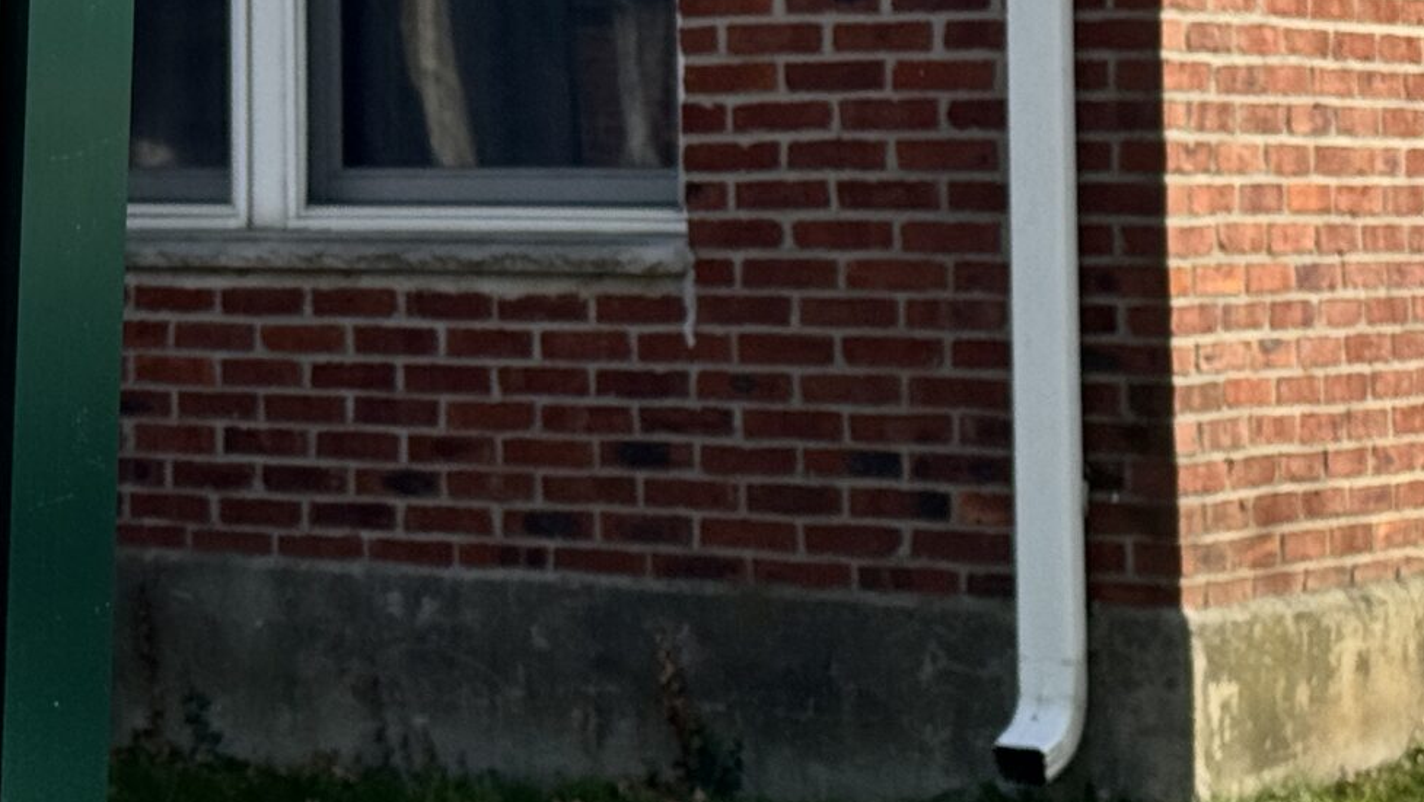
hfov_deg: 15.3
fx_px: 5174
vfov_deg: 8.7
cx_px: -128
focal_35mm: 137
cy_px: -378
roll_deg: -0.1
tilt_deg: +6.0
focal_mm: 6.76
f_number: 1.78
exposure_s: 1/4310
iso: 64
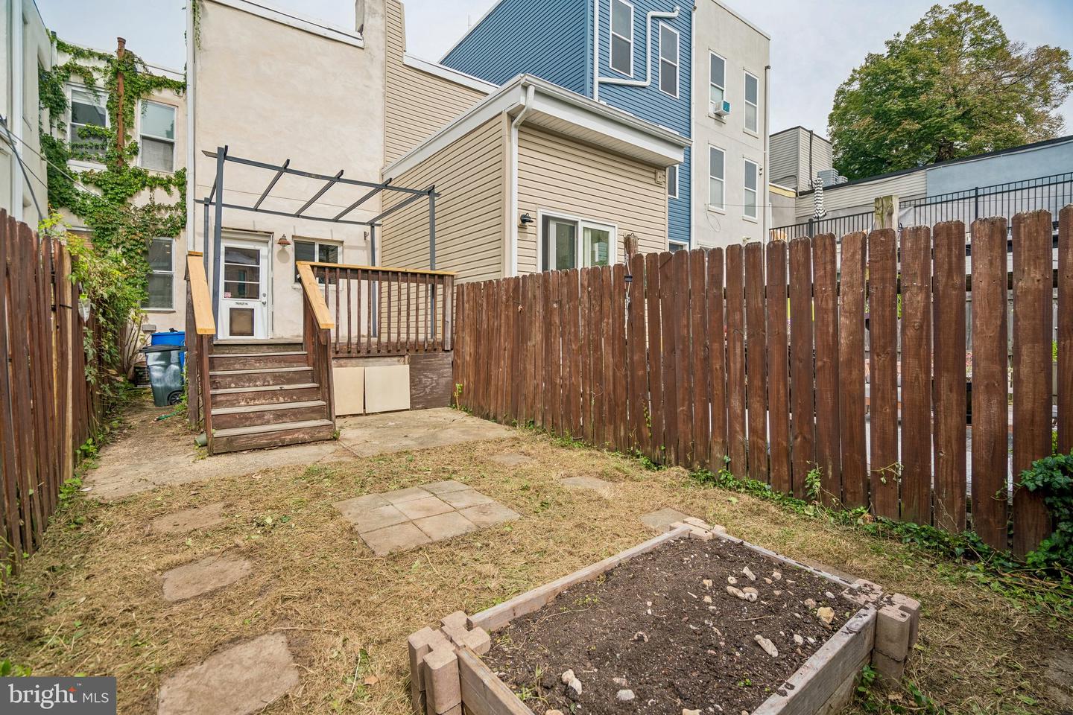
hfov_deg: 96.7
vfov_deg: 73.7
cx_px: 536
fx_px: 477
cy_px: 358
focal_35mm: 16
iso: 250
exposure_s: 1/400
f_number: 4
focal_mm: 16
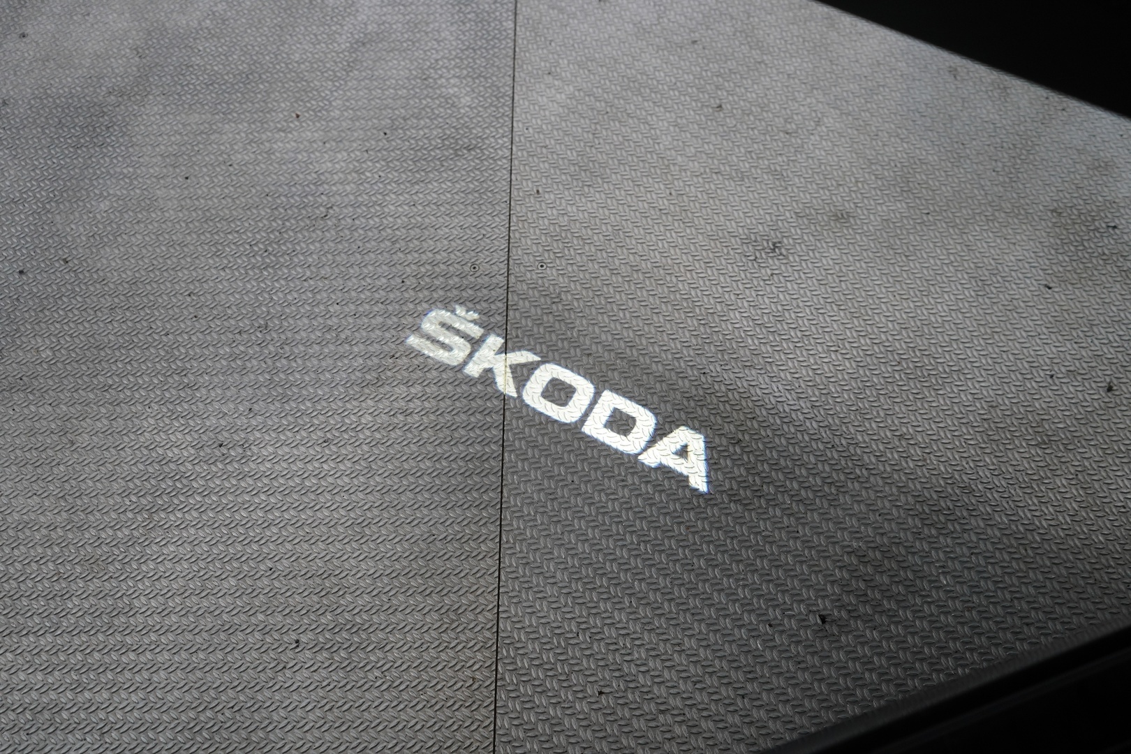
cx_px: 566
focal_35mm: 28
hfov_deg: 65.5
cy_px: 377
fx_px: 880
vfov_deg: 46.4
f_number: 4
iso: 1000
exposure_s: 1/60
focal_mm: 28
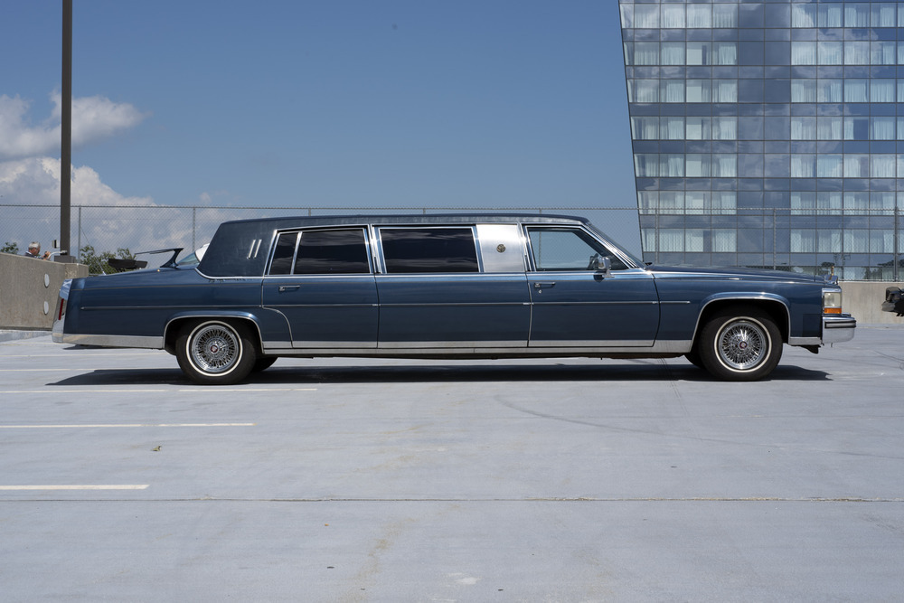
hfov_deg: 33.4
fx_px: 1507
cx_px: 452
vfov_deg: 22.6
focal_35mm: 60
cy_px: 302
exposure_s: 1/200
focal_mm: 60
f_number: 14
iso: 100
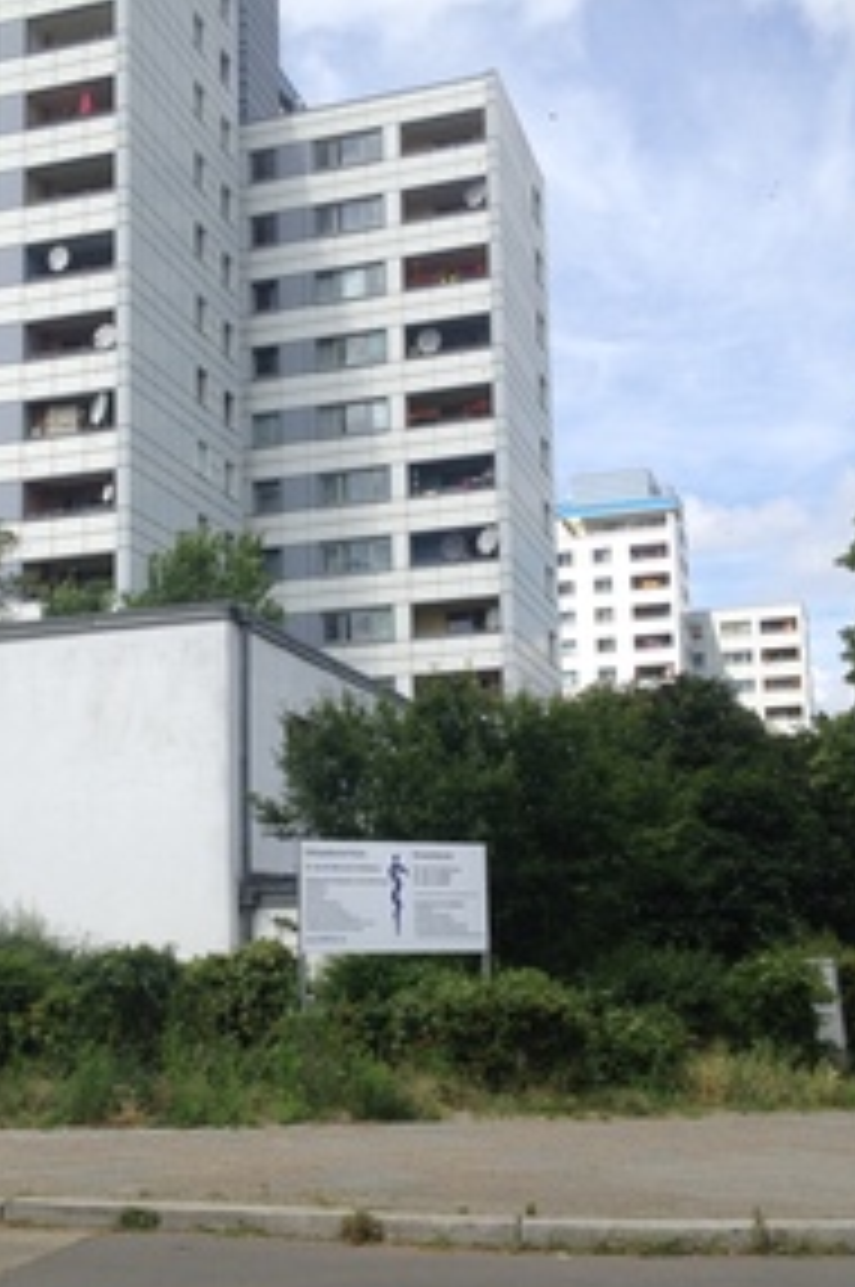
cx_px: 306
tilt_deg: +4.9
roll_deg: +0.7
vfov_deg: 38.9
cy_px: 670
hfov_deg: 26.3
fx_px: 1821
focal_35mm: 51
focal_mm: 4.28
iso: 50
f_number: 2.4
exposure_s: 1/1672
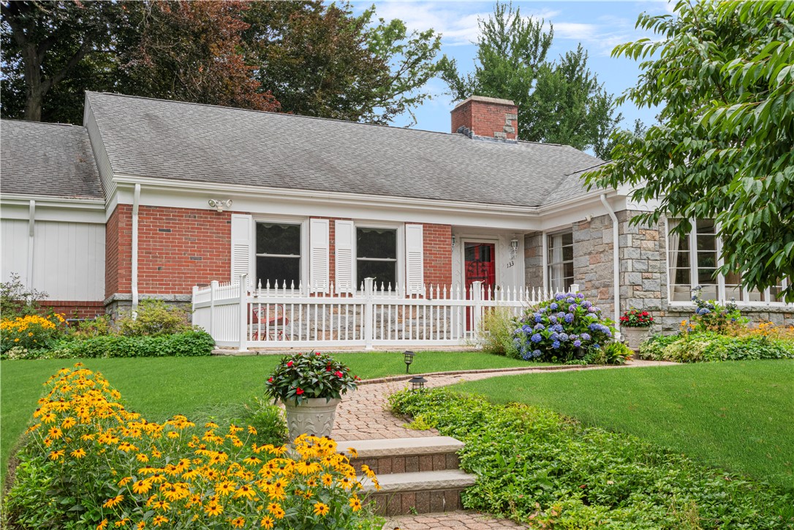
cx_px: 397
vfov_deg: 36.9
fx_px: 794
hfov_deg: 53.1
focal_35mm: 36
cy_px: 265
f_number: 14
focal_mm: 24
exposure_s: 1/125
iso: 400
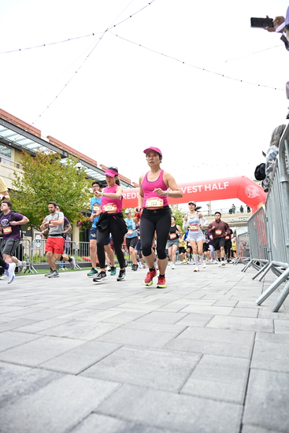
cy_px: 216
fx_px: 289
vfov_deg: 73.7
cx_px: 144
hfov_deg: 53.2
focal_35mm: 24
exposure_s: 1/640
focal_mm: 24
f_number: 4
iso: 2000
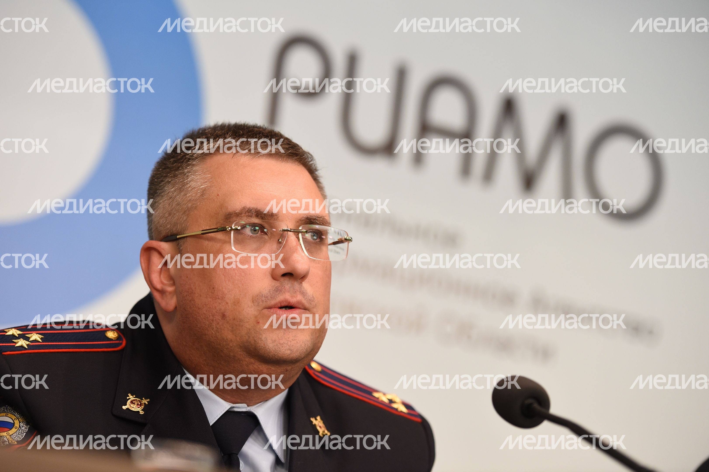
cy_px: 236
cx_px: 354
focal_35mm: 125
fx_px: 2460
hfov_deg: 16.4
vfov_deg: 11.0
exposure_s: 1/320
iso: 2000
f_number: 3.2
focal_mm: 125
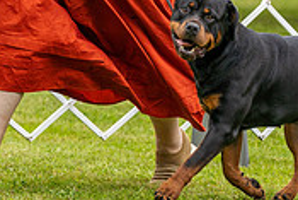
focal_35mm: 404
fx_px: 3347
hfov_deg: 5.1
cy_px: -25
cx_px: 278
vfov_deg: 3.4
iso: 500
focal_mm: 122
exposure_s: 1/800
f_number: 4
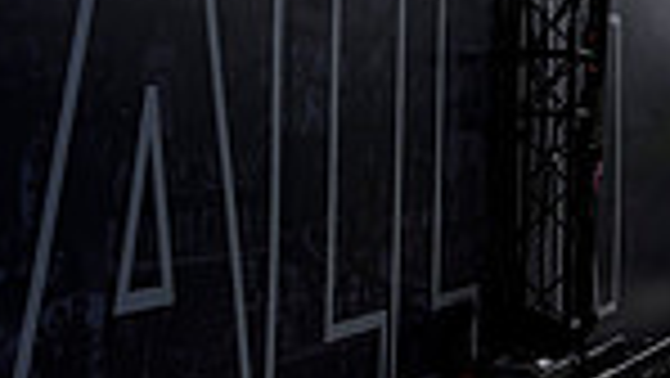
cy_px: 7
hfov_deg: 17.2
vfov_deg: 12.2
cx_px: 1259
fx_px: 1742
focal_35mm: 98
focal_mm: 24
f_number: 7.1
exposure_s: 1/1600
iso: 500
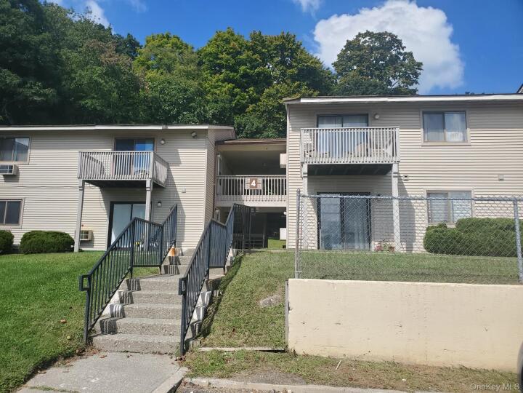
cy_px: 196
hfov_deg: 67.3
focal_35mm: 26
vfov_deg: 53.1
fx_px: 393
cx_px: 262
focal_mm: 4.3
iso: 50
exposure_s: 1/1314
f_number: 2.4
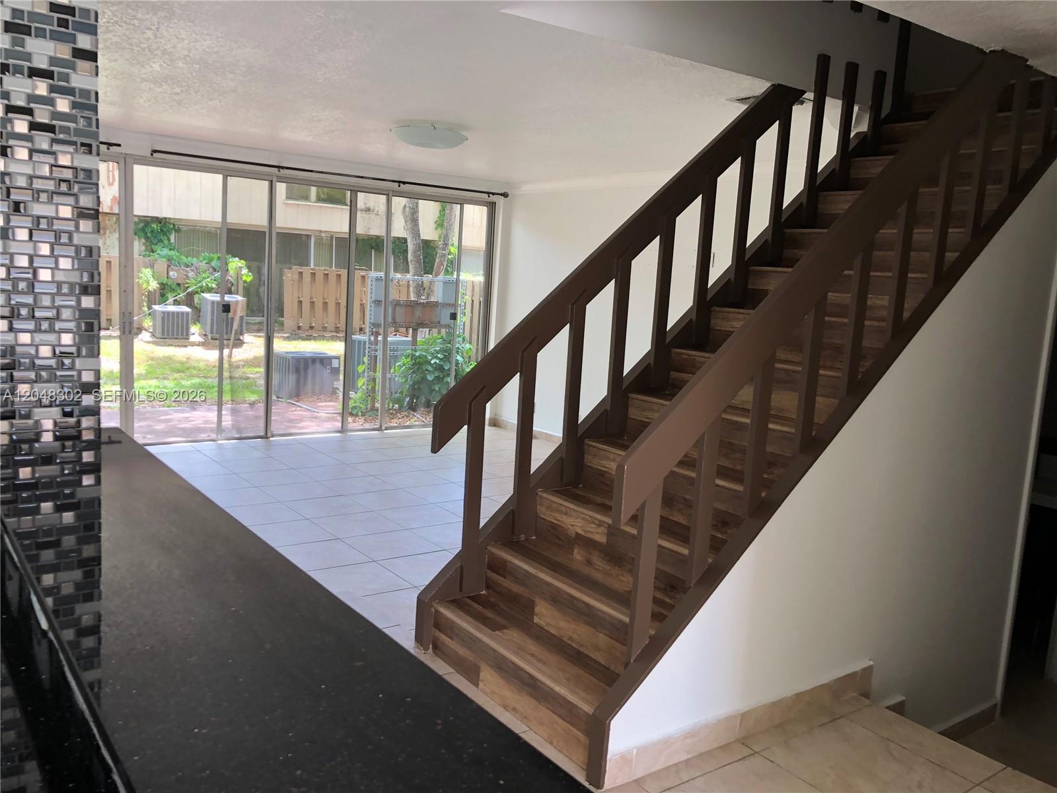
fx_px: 855
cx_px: 528
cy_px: 396
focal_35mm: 28
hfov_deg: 63.4
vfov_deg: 49.7
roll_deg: -3.3
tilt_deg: -8.4
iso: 64
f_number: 1.8
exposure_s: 1/120
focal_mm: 4
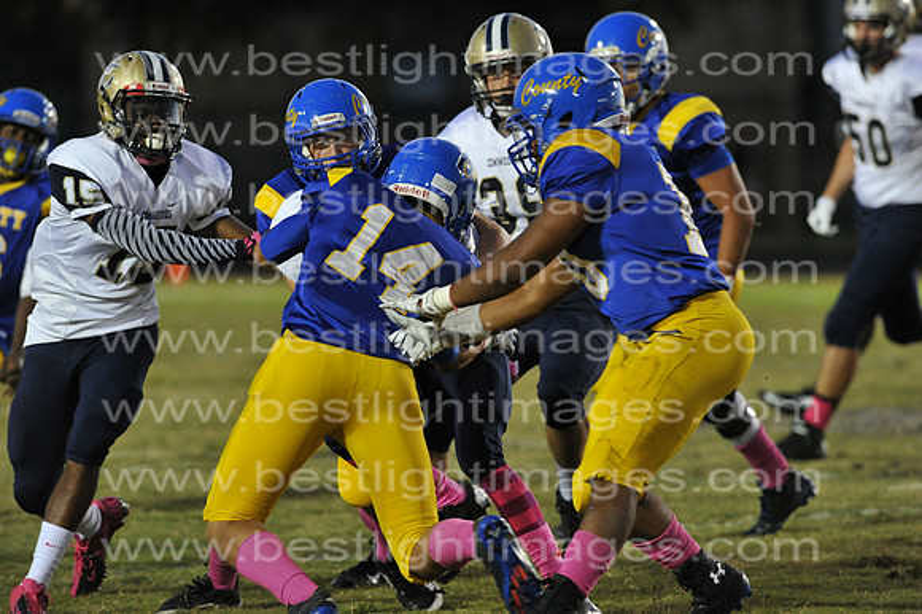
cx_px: 461
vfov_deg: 4.6
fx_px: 7679
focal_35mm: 300
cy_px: 307
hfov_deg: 6.9
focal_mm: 300
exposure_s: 1/500
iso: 5000
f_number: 4.5
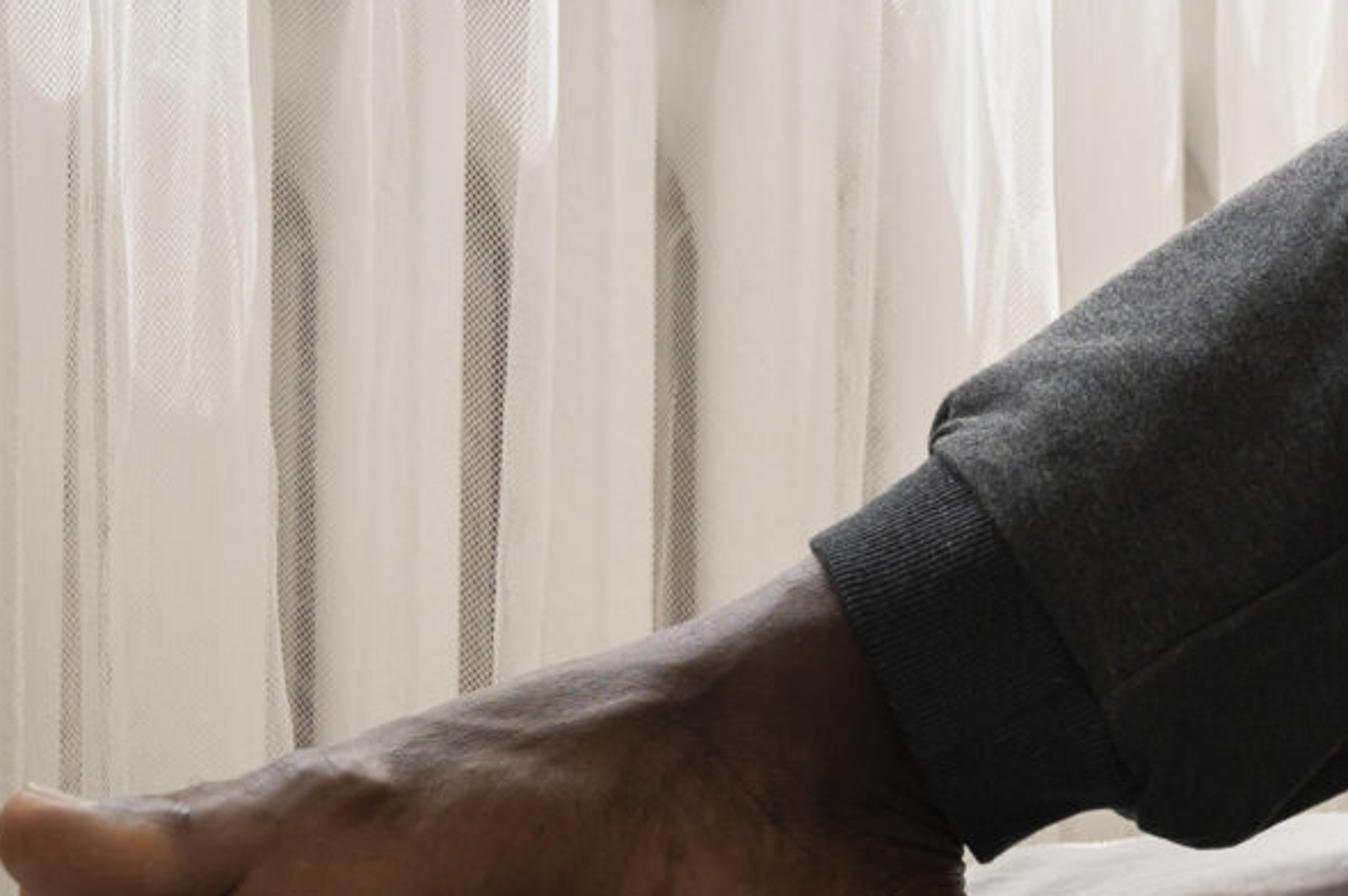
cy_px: -273
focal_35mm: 204
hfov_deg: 9.7
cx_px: 2145
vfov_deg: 6.7
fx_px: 7630
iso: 500
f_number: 4
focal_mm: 47
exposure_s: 1/320
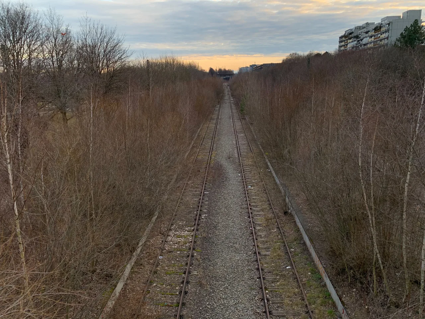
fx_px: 319
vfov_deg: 53.1
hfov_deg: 67.3
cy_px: 160
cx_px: 212
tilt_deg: -14.8
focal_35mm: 26
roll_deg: +1.7
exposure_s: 1/127
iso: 25
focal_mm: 4.25
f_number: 1.8
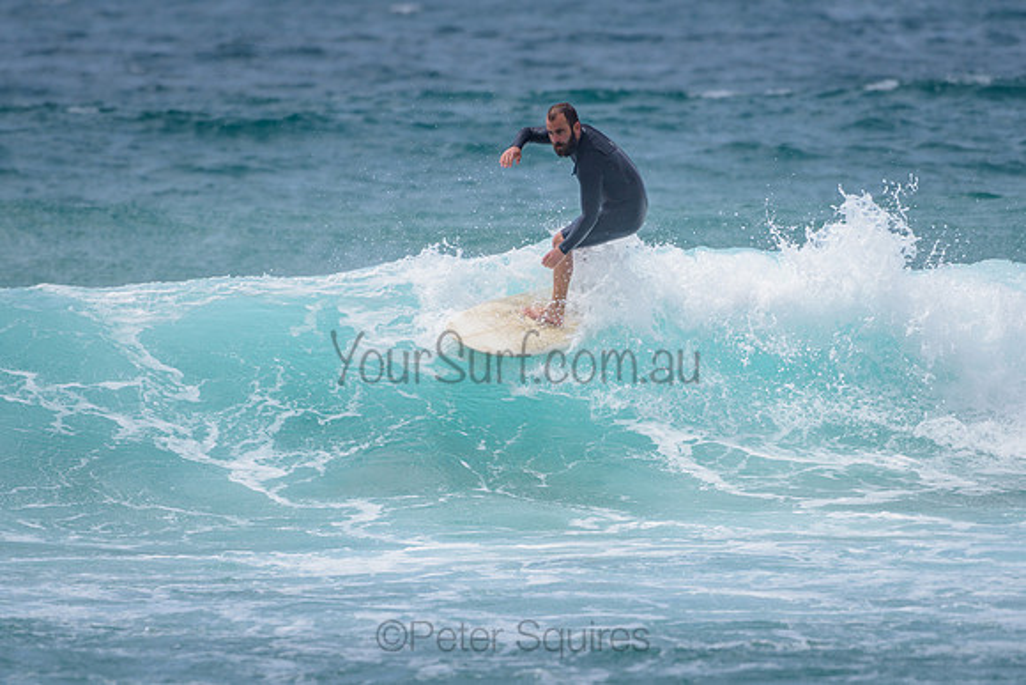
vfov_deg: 2.8
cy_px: 382
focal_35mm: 490
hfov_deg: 4.2
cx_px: 439
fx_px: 13978
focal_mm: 400
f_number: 5.6
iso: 125
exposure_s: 1/2000
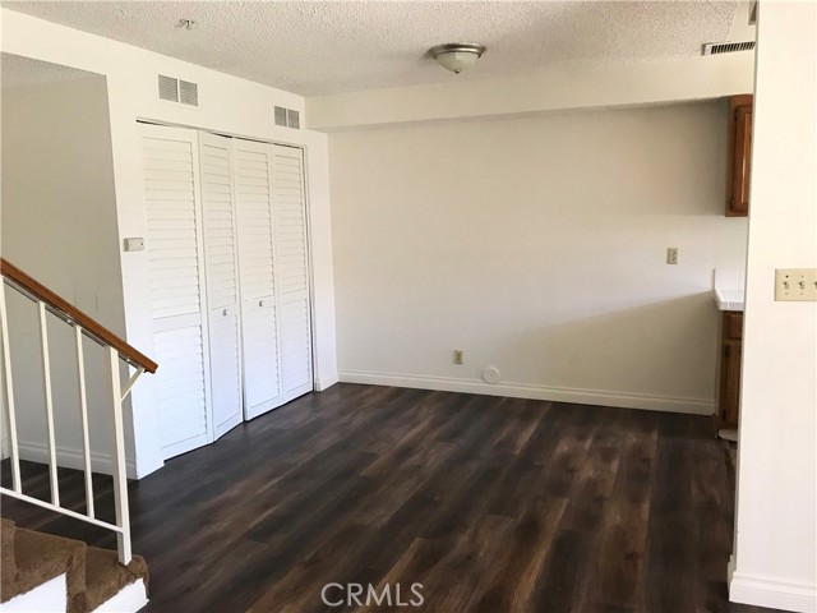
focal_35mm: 28
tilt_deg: -7.0
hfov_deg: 63.4
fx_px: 661
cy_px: 306
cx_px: 408
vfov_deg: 49.7
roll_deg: +1.5
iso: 40
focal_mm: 3.99
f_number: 1.8
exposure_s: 1/20
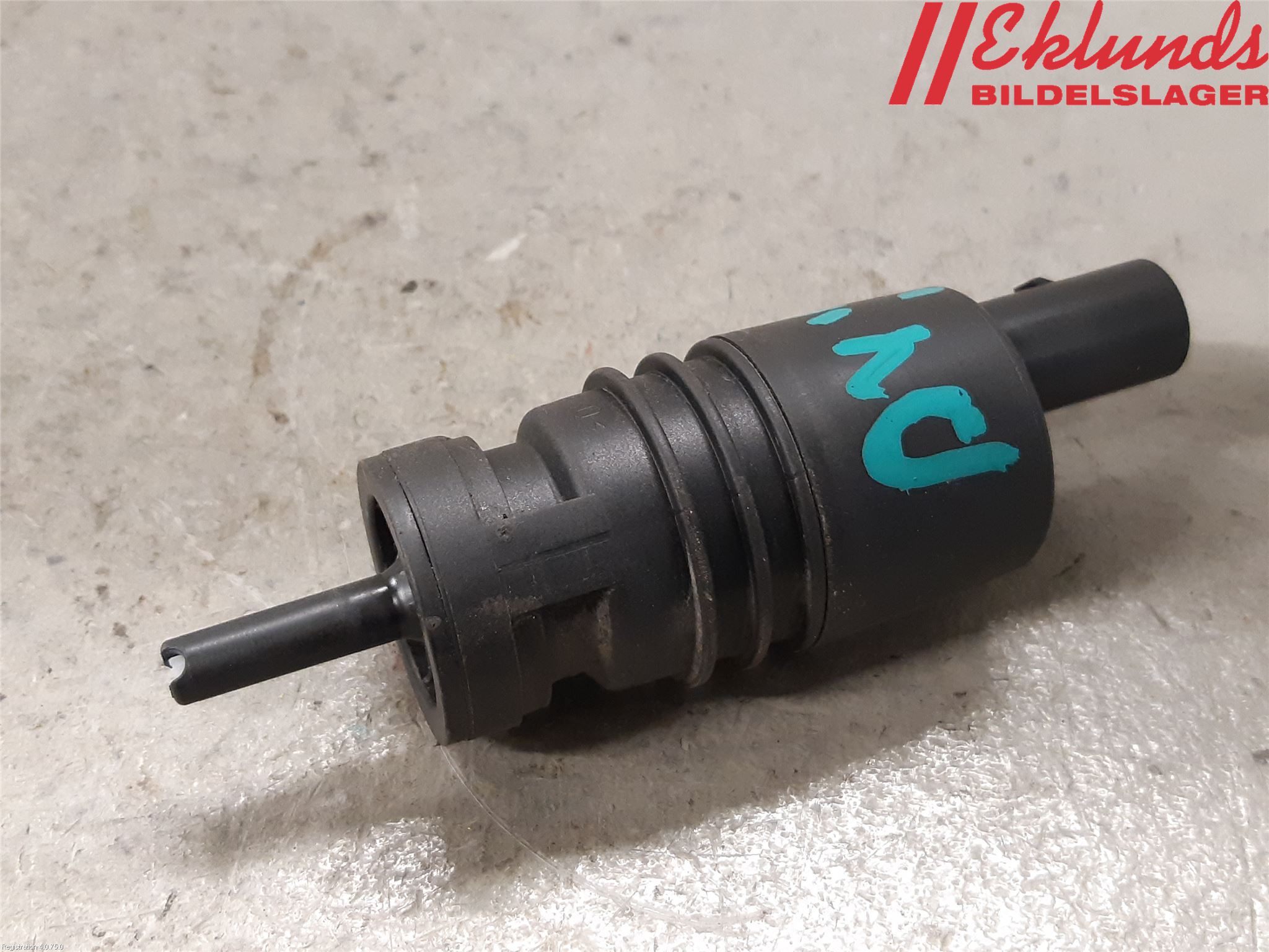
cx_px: 634
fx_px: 953
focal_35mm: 26
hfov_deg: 67.3
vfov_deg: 53.1
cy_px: 476
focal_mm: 3.93
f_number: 1.7
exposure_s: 1/33
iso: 250
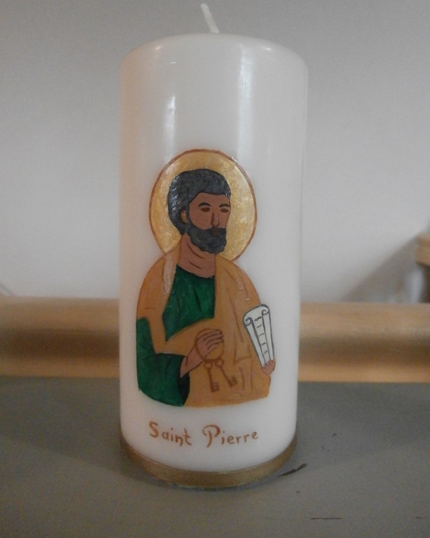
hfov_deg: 54.9
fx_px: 414
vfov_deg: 65.9
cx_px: 208
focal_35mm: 26
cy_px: 249
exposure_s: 1/50
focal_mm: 4.2
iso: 800
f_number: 3
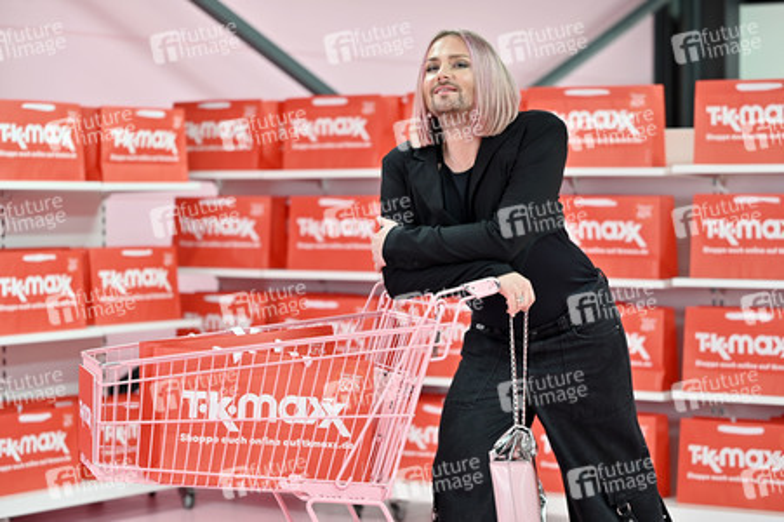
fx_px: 2002
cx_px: 392
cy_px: 261
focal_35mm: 92
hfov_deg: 22.2
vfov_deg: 14.8
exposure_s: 1/125
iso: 800
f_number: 2.8
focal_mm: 92
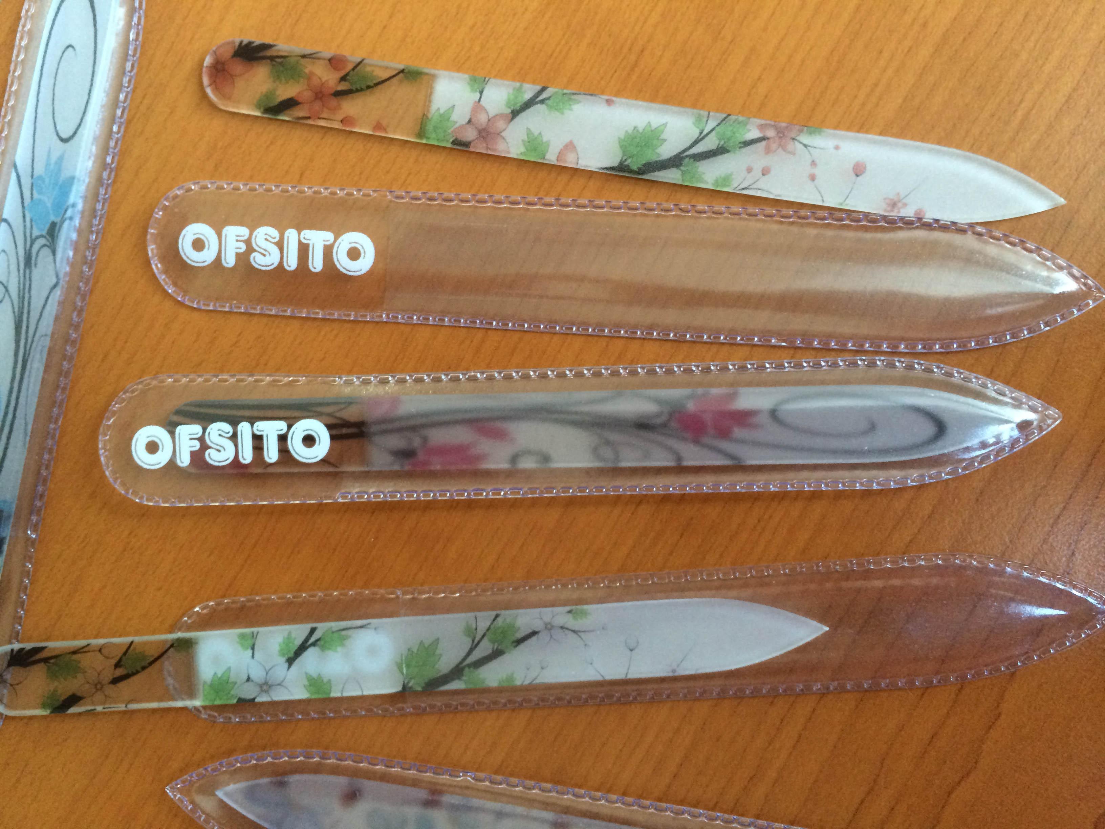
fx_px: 958
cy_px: 414
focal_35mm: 30
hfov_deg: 60.0
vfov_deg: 46.8
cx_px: 552
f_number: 2.2
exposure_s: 1/30
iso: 200
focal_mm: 4.12
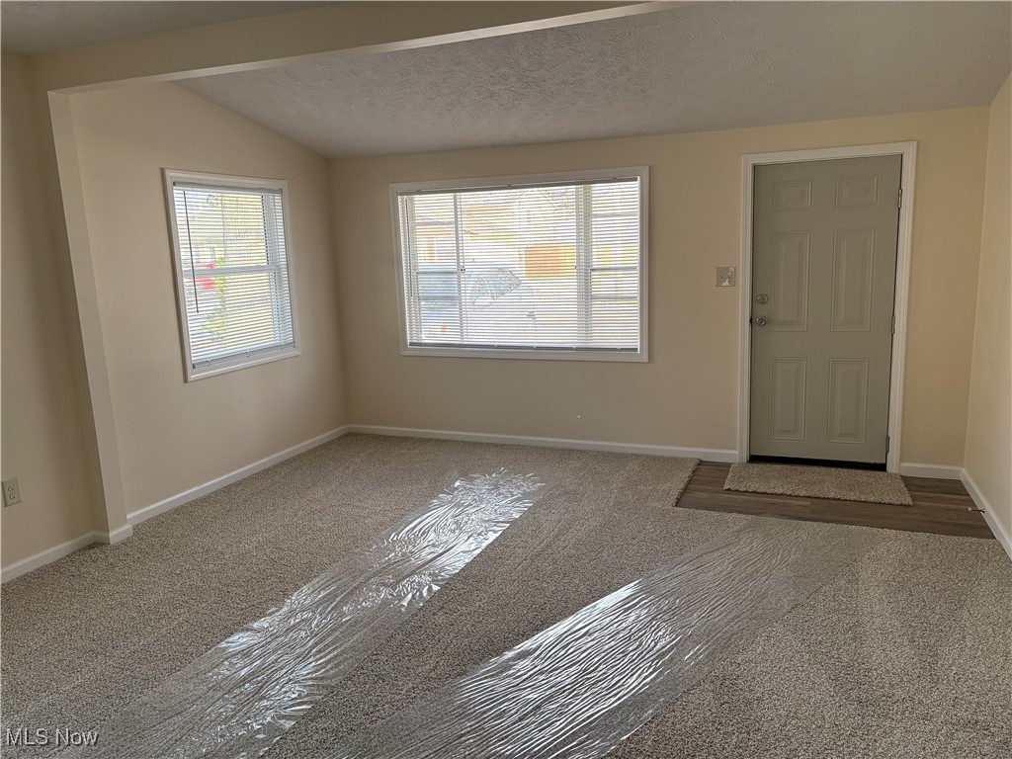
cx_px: 506
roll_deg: +2.1
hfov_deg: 67.3
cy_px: 380
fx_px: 760
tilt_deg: -10.8
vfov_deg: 53.1
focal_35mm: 26
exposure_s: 1/232
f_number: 1.6
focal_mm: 5.96
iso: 100
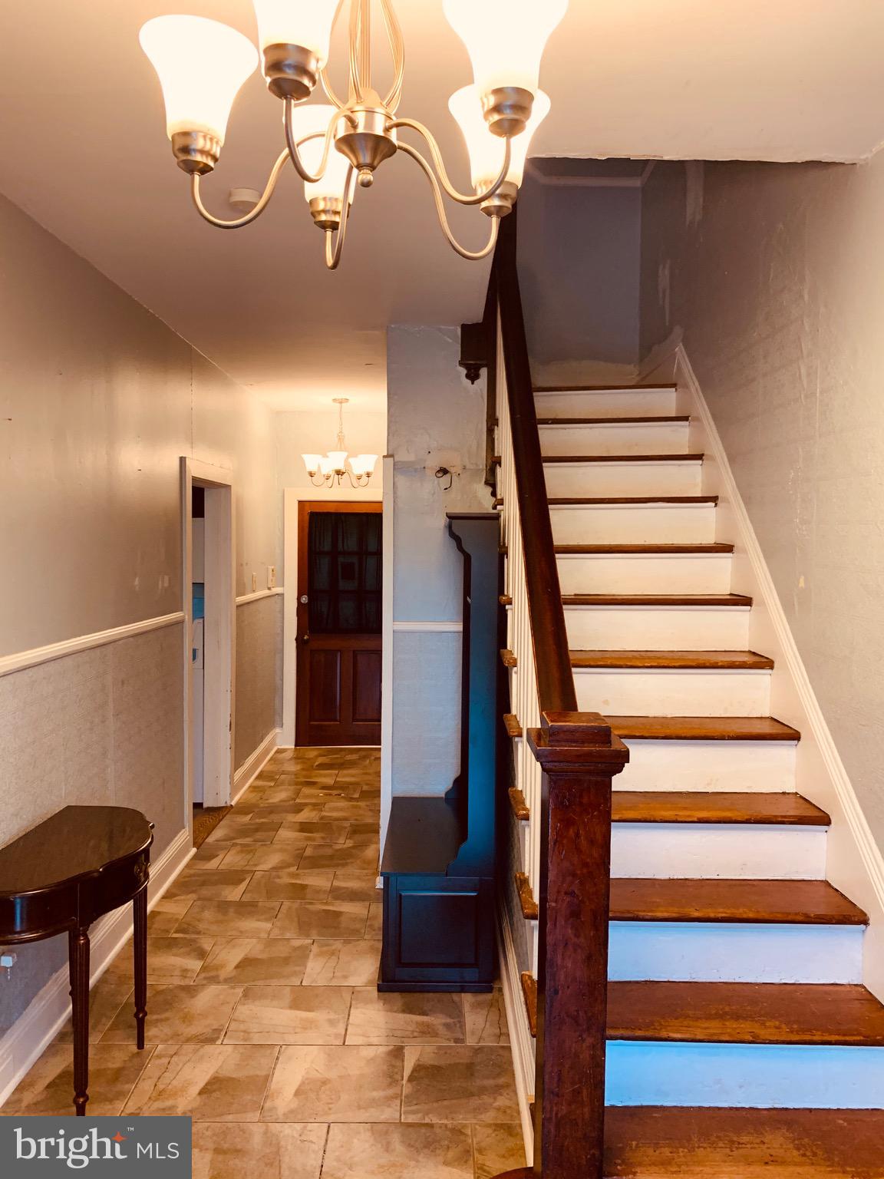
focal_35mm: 26
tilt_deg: -2.5
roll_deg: -0.7
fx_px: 885
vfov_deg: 67.3
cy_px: 590
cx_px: 442
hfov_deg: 53.1
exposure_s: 1/60
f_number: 1.8
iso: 125
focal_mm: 4.25
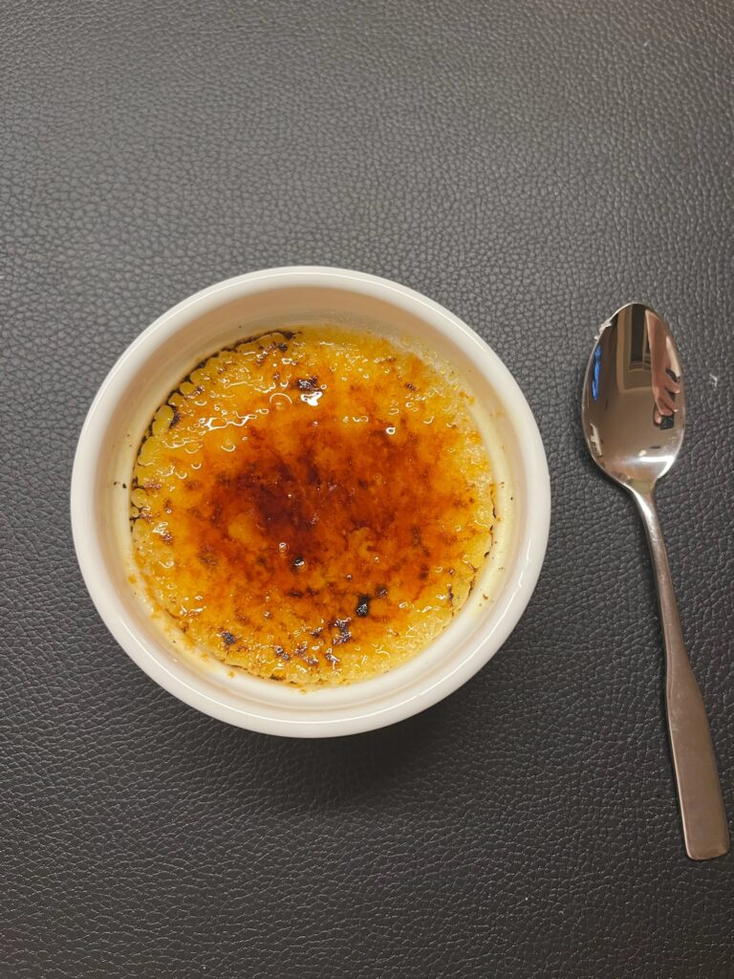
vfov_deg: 67.3
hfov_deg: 53.1
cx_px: 367
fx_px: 735
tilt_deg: -80.4
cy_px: 490
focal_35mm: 26
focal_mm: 5.1
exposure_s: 1/50
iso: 200
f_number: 1.6
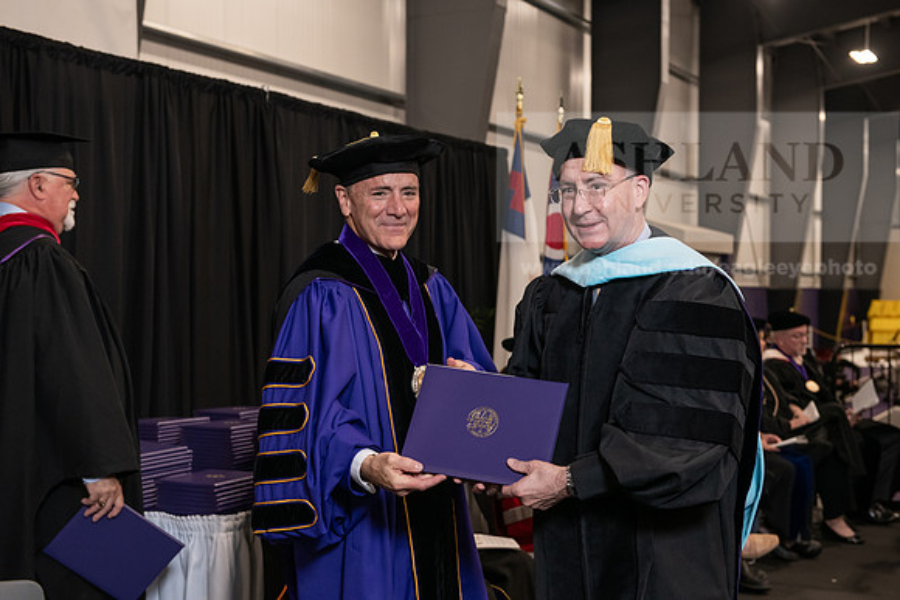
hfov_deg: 36.2
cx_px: 450
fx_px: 1375
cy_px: 300
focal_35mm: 55
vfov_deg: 24.6
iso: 2000
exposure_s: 1/125
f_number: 5
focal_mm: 55
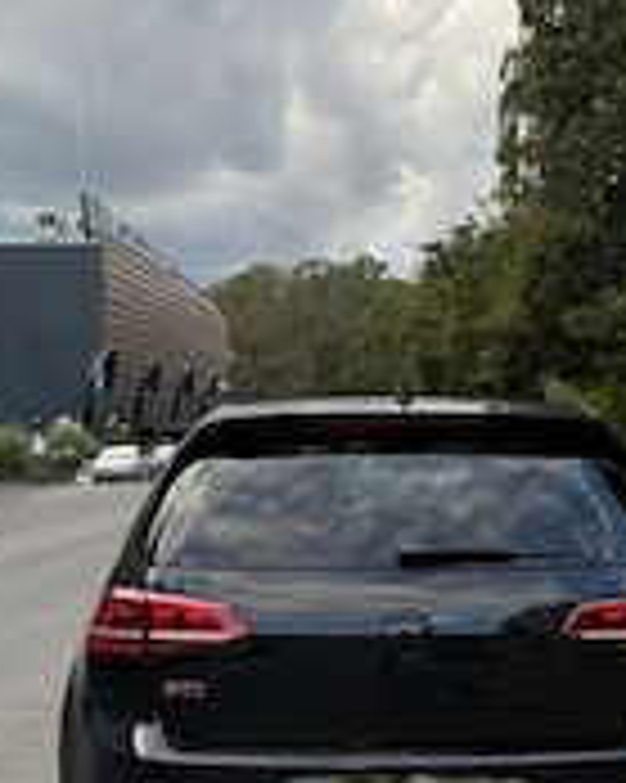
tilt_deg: -5.2
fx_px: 1252
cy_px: 603
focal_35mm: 54
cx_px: 428
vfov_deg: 33.9
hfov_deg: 27.9
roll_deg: +0.9
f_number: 1.78
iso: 80
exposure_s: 1/503
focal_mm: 6.76
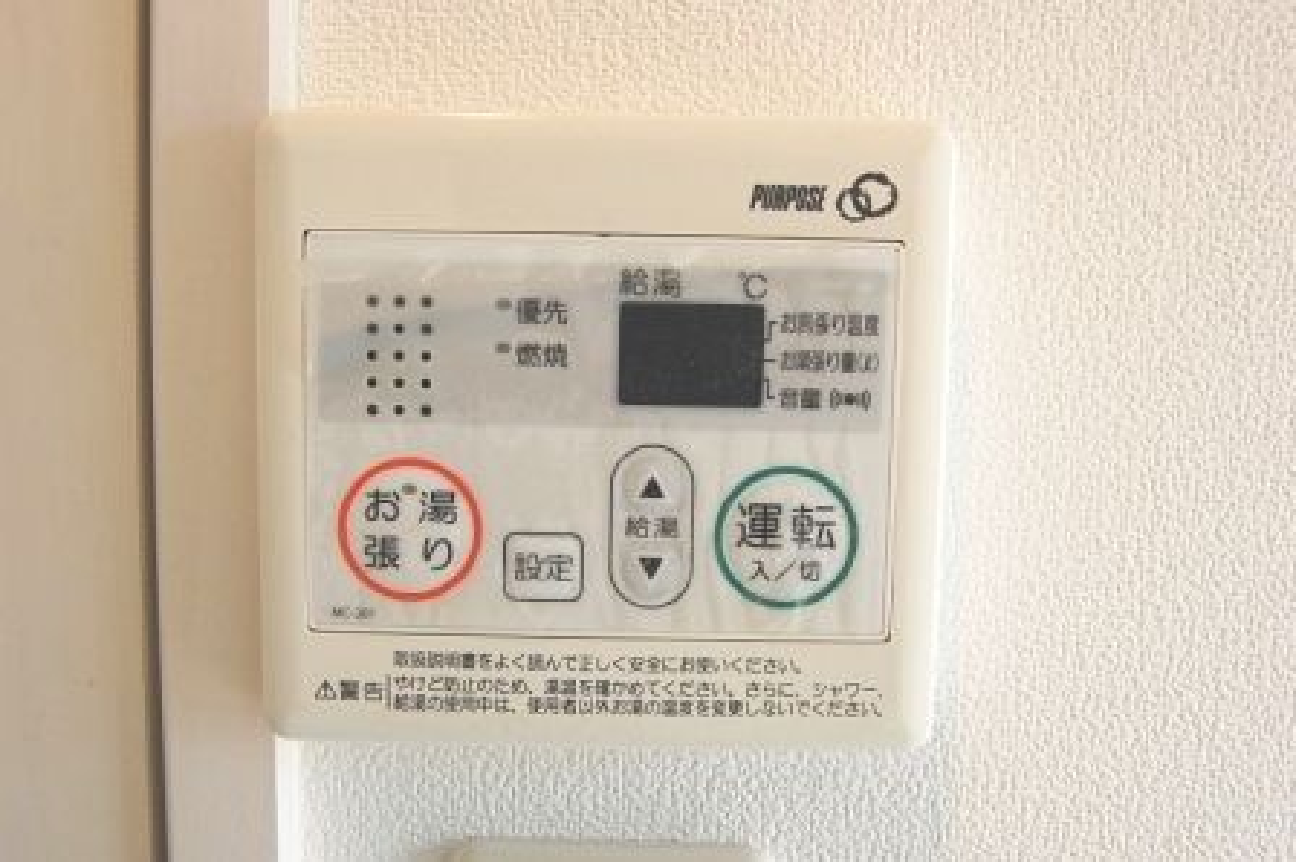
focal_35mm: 33
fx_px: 1187
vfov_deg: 39.9
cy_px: 431
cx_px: 648
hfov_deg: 57.3
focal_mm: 22
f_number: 5.6
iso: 280
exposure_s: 1/125
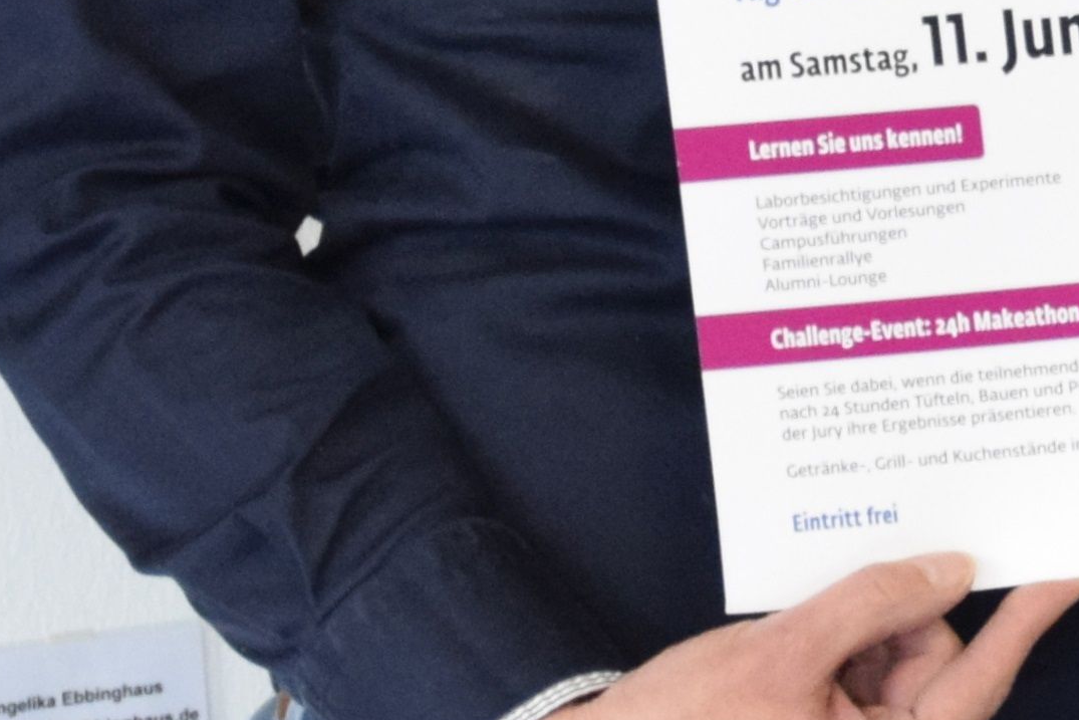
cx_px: 1878
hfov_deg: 5.4
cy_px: -156
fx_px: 11294
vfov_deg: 3.6
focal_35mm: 377
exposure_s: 1/125
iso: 2000
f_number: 4.8
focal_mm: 45
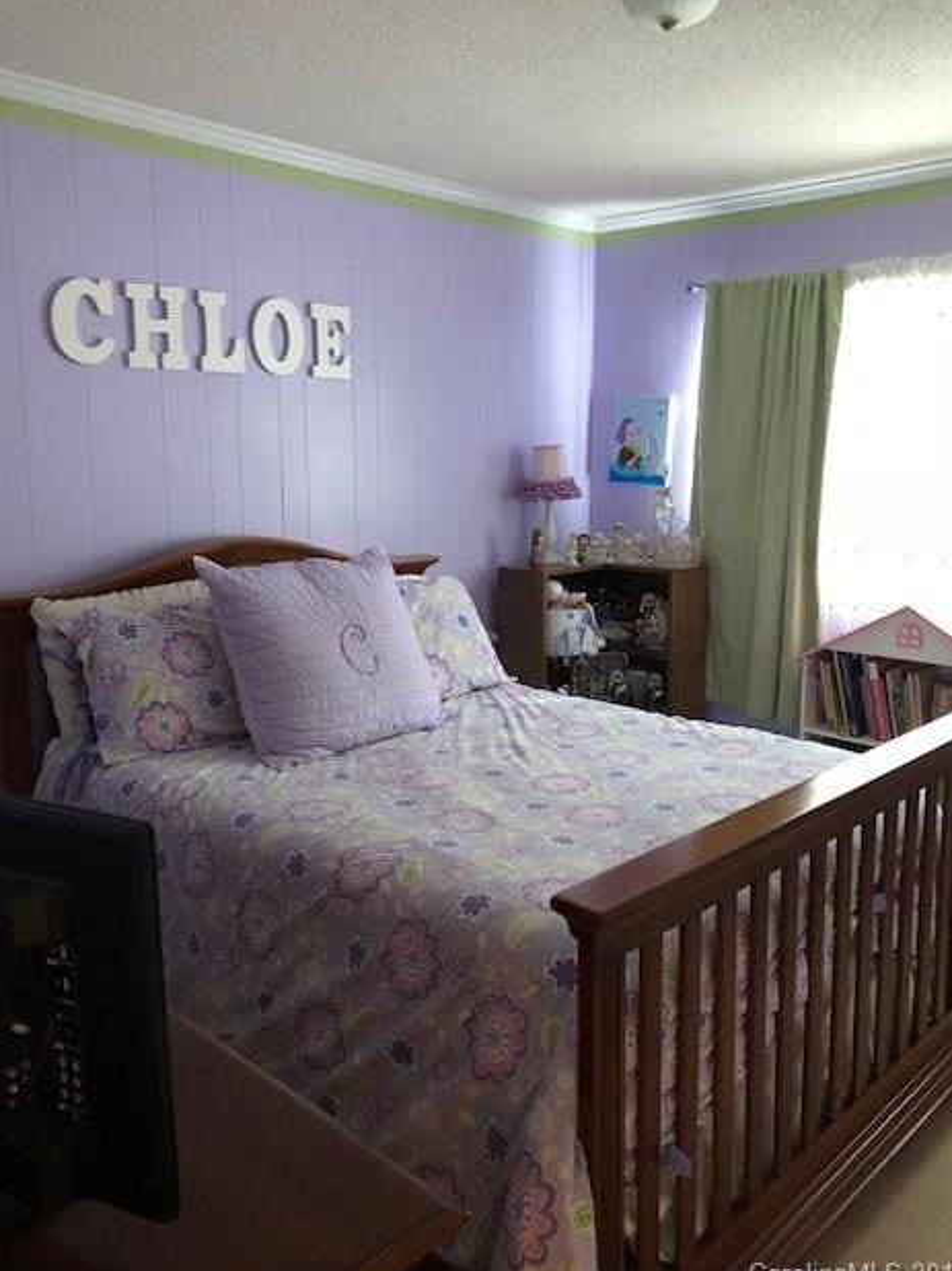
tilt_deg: -8.8
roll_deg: +0.2
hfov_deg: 48.2
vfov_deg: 61.7
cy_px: 636
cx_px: 491
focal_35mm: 29
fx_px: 1064
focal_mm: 4
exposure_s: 1/11
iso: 100
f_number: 1.8
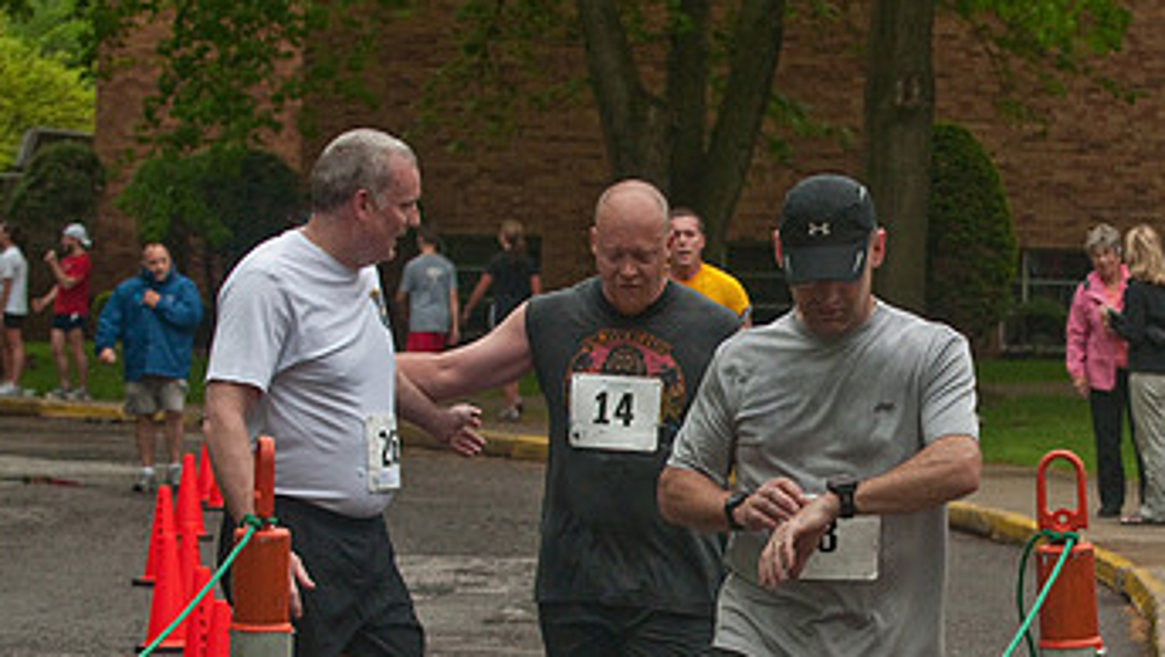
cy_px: 459
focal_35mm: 185
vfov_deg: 6.6
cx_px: 850
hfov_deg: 11.6
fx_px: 5718
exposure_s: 1/320
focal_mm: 70
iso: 1600
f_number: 5.6
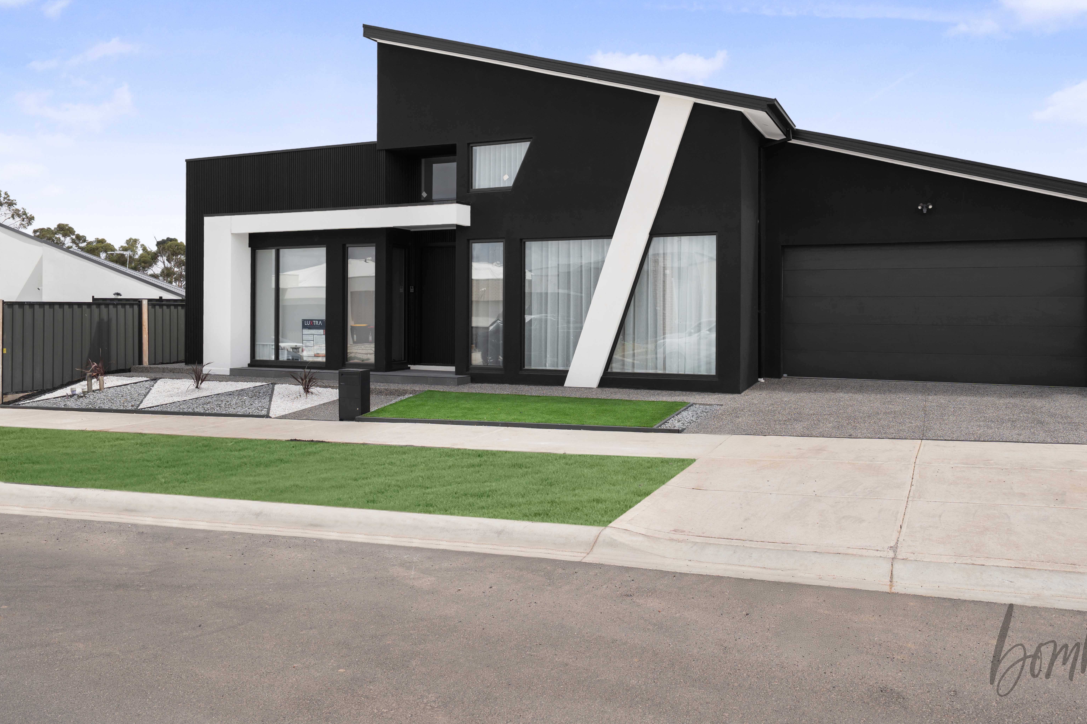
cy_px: 315
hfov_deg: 71.3
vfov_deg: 51.1
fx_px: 755
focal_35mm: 25
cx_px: 602
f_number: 8
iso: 100
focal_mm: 22
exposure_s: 1/200
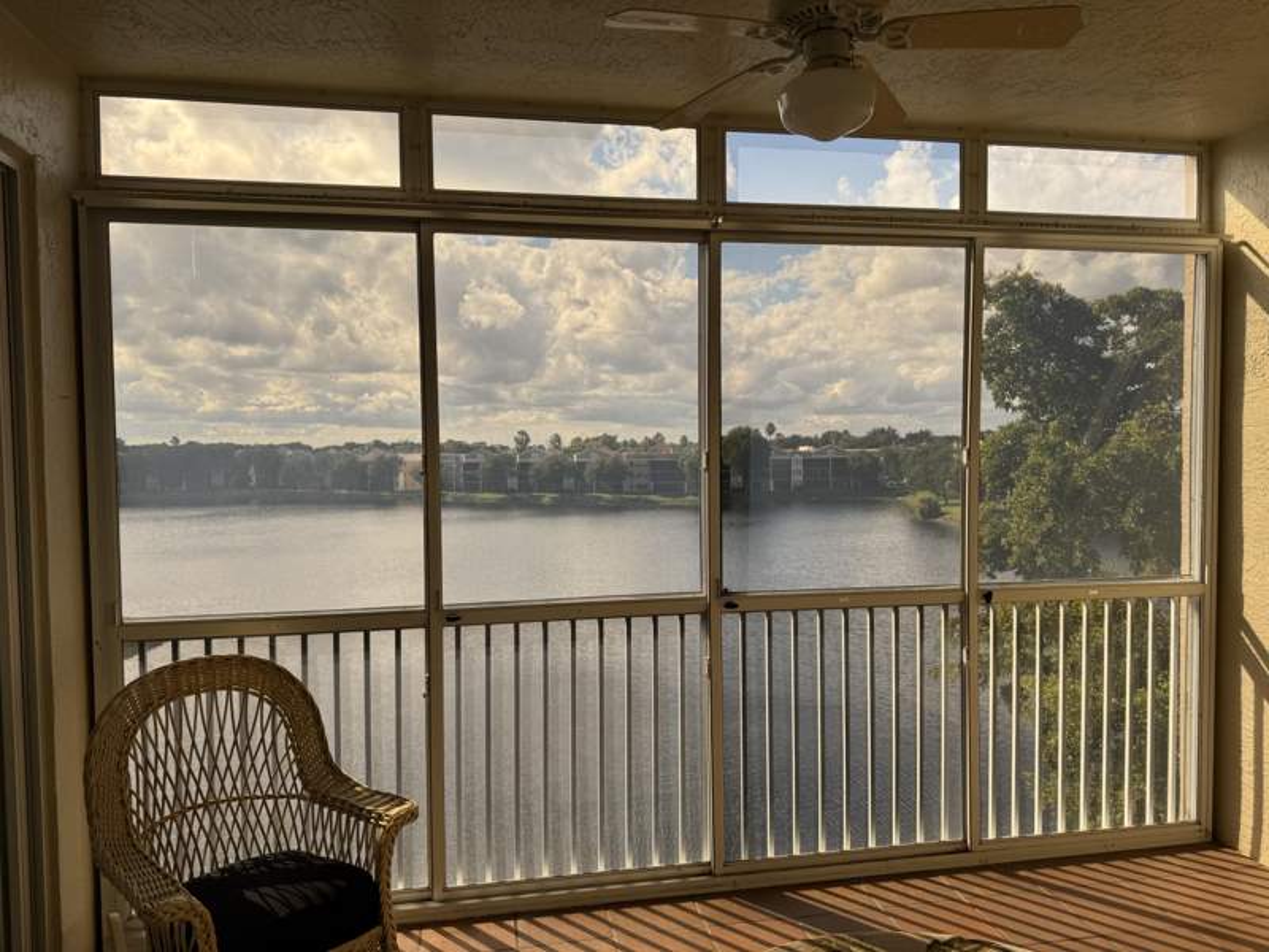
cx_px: 634
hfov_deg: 71.6
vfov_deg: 56.8
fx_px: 880
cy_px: 476
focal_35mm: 24
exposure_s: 1/1215
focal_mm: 6.76
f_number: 1.78
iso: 80
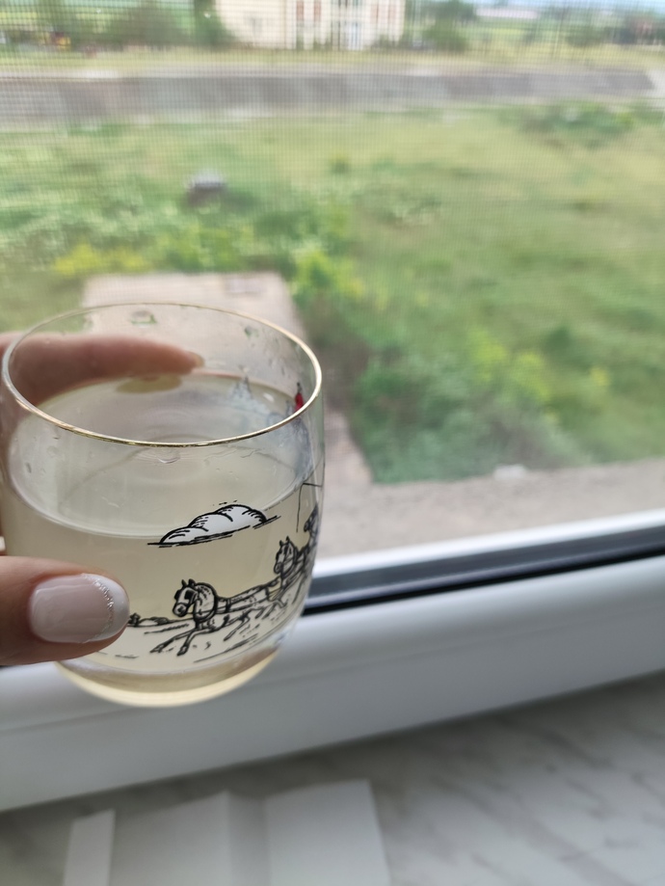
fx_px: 640
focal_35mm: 25
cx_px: 332
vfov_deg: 69.4
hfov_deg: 54.9
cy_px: 443
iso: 100
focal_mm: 4.71
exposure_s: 1/200
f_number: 1.79
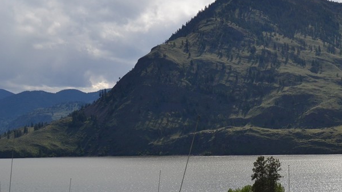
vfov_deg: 16.3
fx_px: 671
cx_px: 298
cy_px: 118
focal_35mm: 74
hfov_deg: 27.7
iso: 100
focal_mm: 26
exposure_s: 1/320
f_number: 9
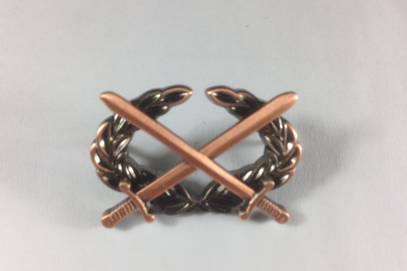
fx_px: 407
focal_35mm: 36
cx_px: 196
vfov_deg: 36.8
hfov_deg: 53.1
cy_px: 150
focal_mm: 4.13
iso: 64
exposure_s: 1/100
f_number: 2.4
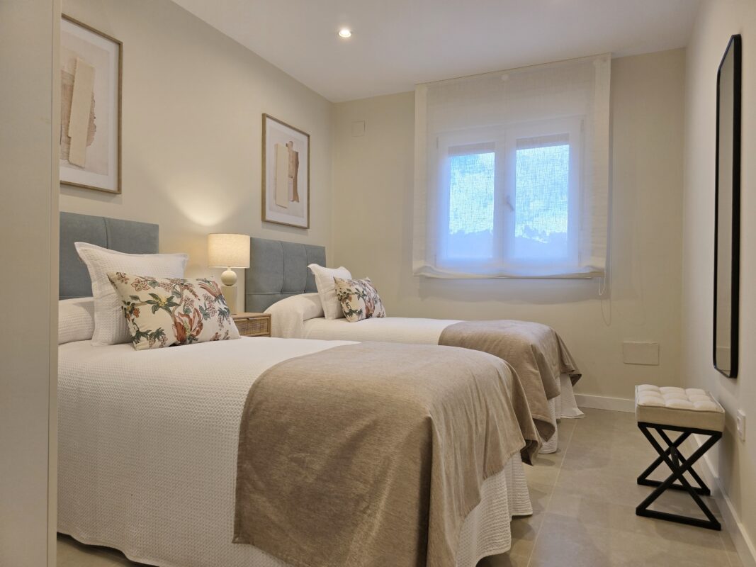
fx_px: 502
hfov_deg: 73.9
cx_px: 378
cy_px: 284
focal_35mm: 23
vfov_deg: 58.9
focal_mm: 6.3
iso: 32
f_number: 1.7
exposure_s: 1/100
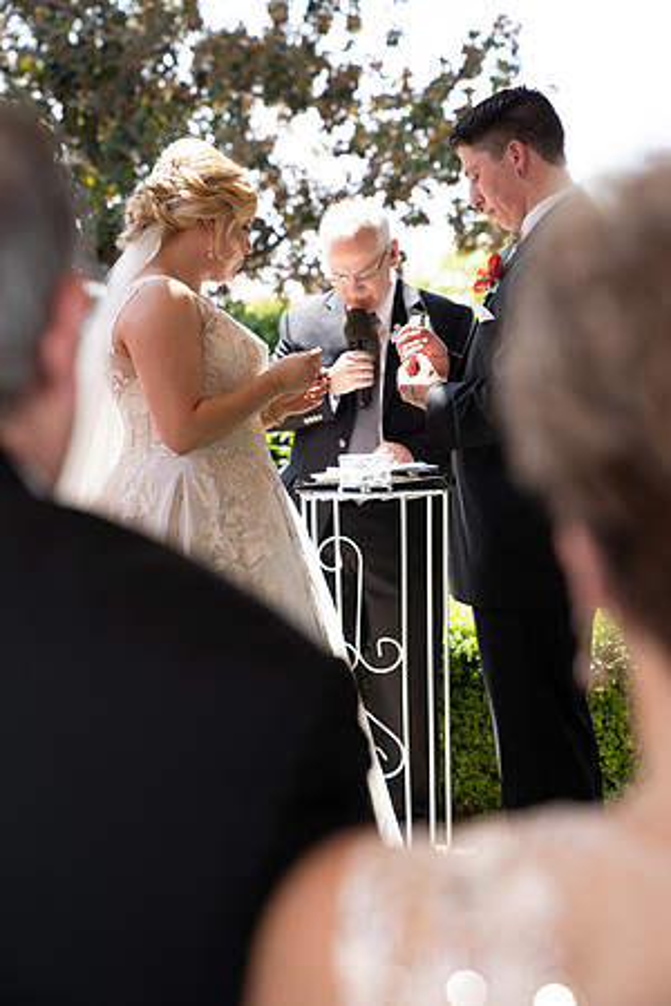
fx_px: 1929
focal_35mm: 69
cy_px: 503
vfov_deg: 29.2
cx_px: 336
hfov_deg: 19.7
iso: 200
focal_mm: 69
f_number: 3.5
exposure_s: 1/250
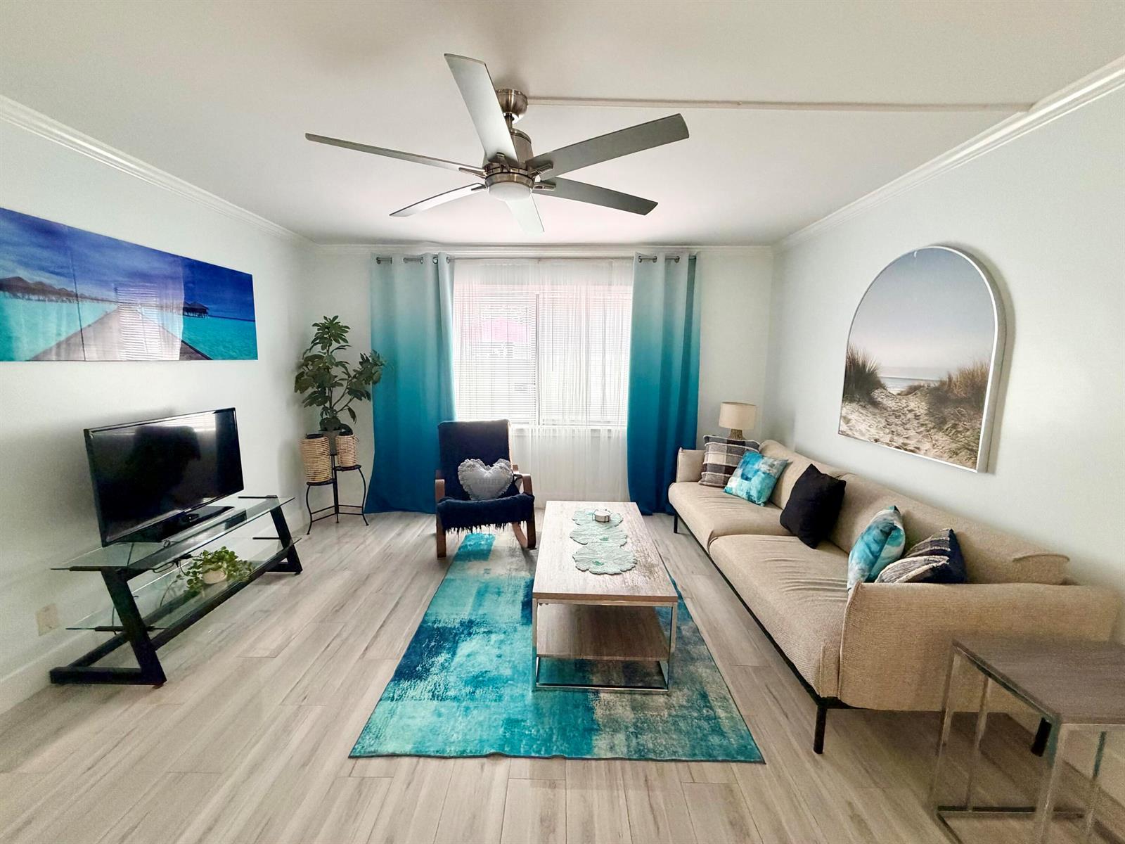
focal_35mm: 14
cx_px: 562
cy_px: 422
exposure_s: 1/60
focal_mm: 2.22
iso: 400
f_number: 2.2
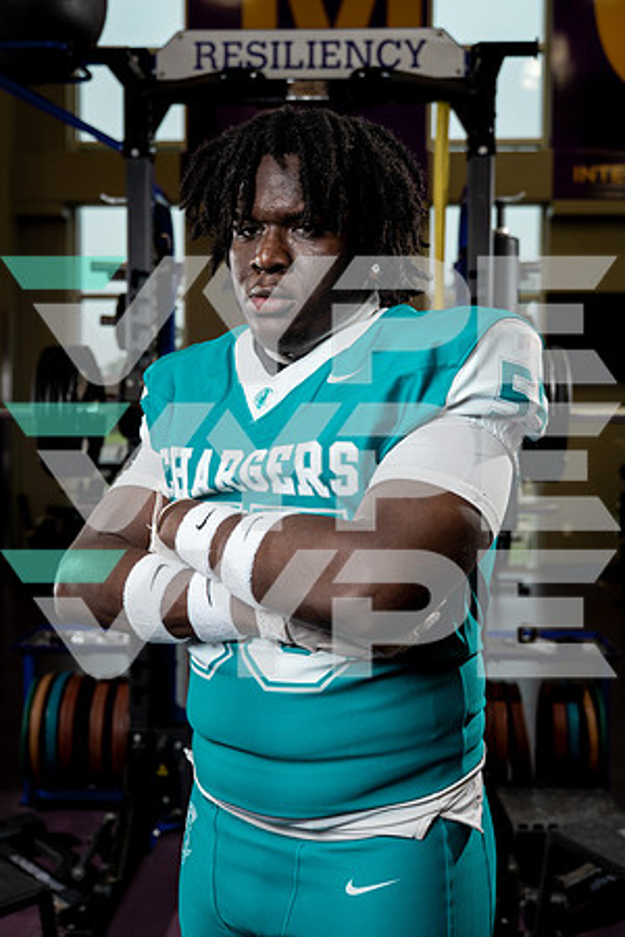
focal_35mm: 41
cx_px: 312
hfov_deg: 32.6
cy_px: 468
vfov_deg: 47.4
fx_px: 1068
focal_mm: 41
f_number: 4
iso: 640
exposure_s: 1/250
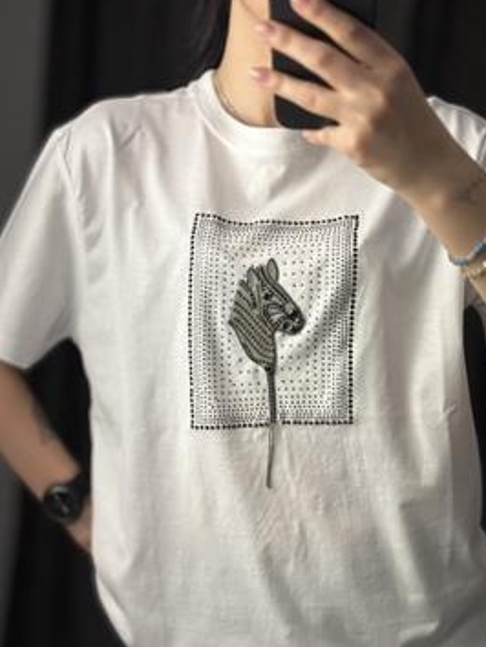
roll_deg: -2.5
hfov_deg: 26.1
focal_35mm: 56
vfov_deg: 34.3
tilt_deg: -34.2
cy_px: 366
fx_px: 1047
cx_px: 254
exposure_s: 1/214
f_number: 1.78
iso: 80
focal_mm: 6.86
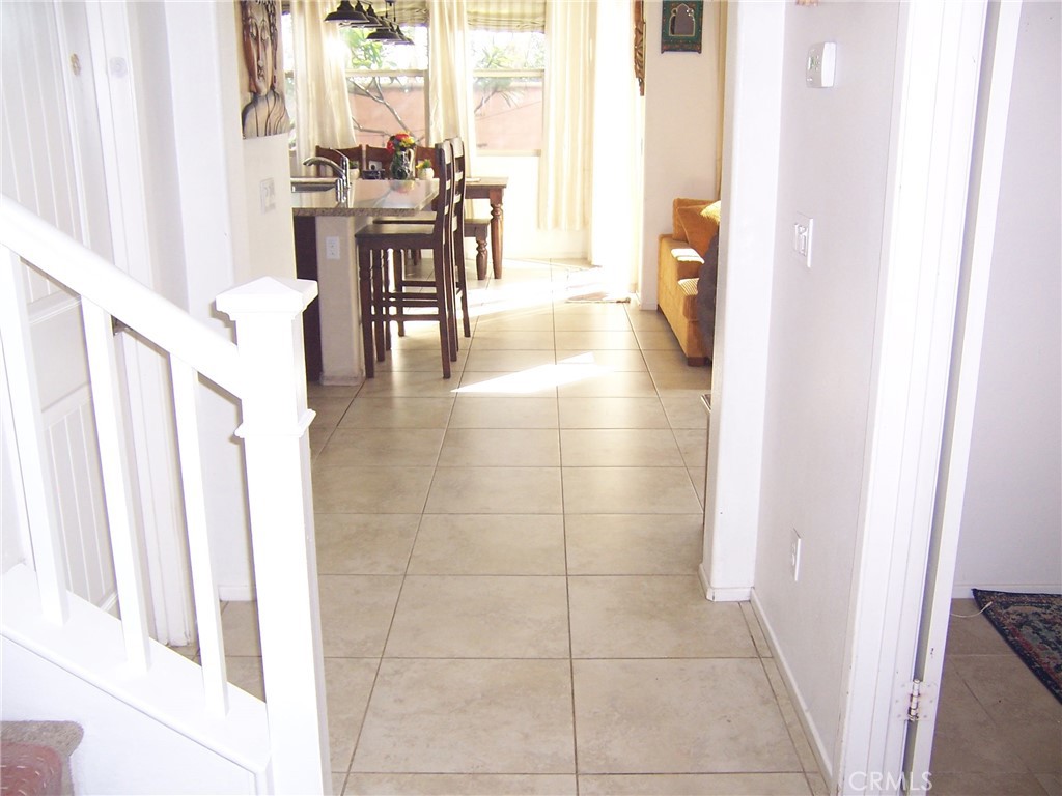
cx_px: 531
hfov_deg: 55.4
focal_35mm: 33
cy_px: 398
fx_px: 1012
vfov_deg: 42.9
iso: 140
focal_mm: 5.5
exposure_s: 1/60
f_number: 2.8
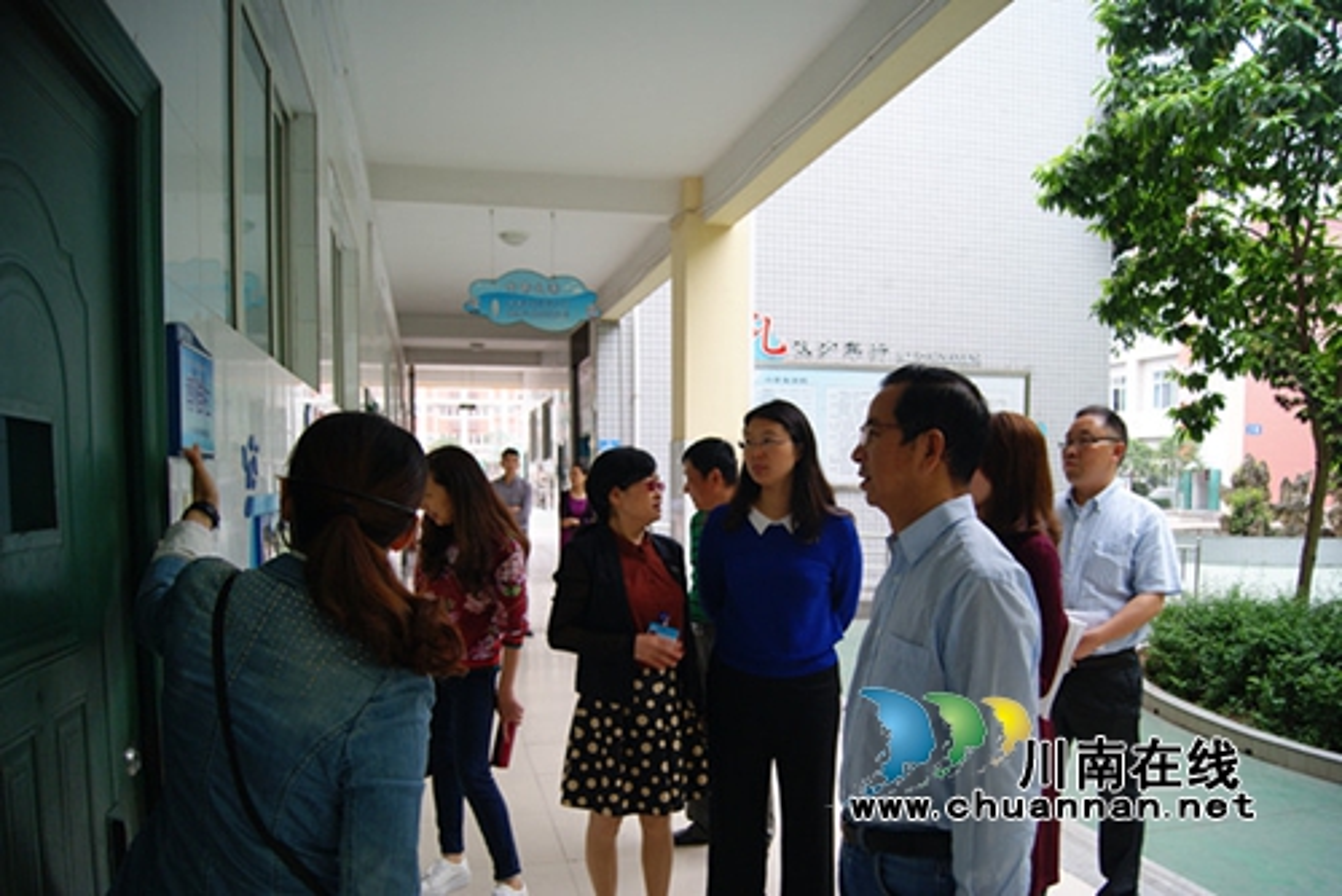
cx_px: 671
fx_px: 1007
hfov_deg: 67.4
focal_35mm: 27
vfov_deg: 48.0
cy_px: 448
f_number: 3.5
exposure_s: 1/30
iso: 250
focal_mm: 18
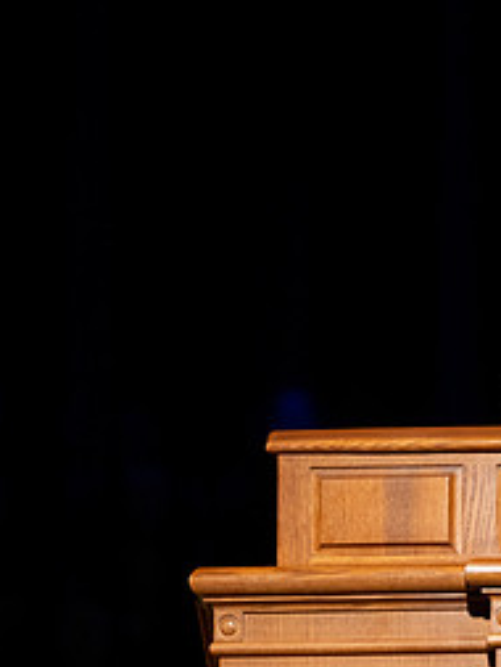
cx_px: 628
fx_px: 9679
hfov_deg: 3.0
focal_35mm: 502
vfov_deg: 3.9
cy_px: 409
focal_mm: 200
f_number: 3.2
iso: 2500
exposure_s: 1/250
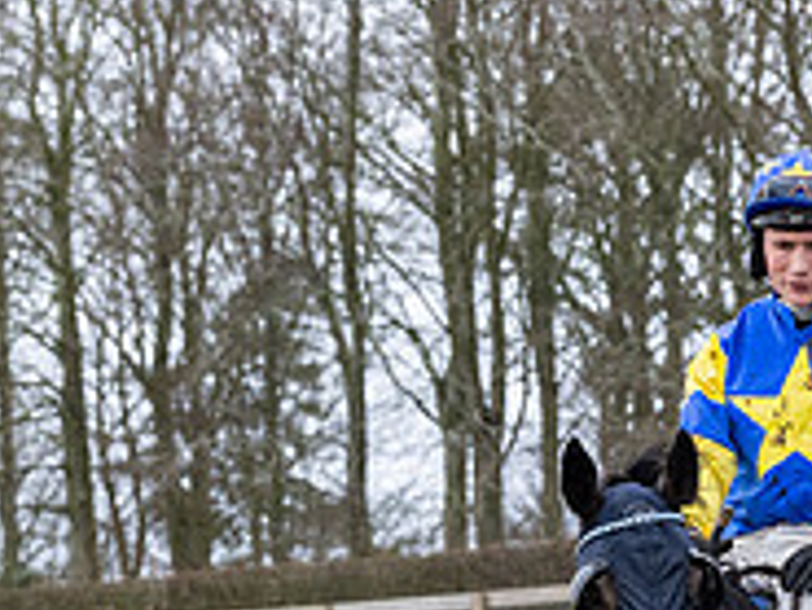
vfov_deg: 4.0
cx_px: 739
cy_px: 685
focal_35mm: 369
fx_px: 8661
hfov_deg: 5.4
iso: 1600
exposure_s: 1/500
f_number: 5
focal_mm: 70
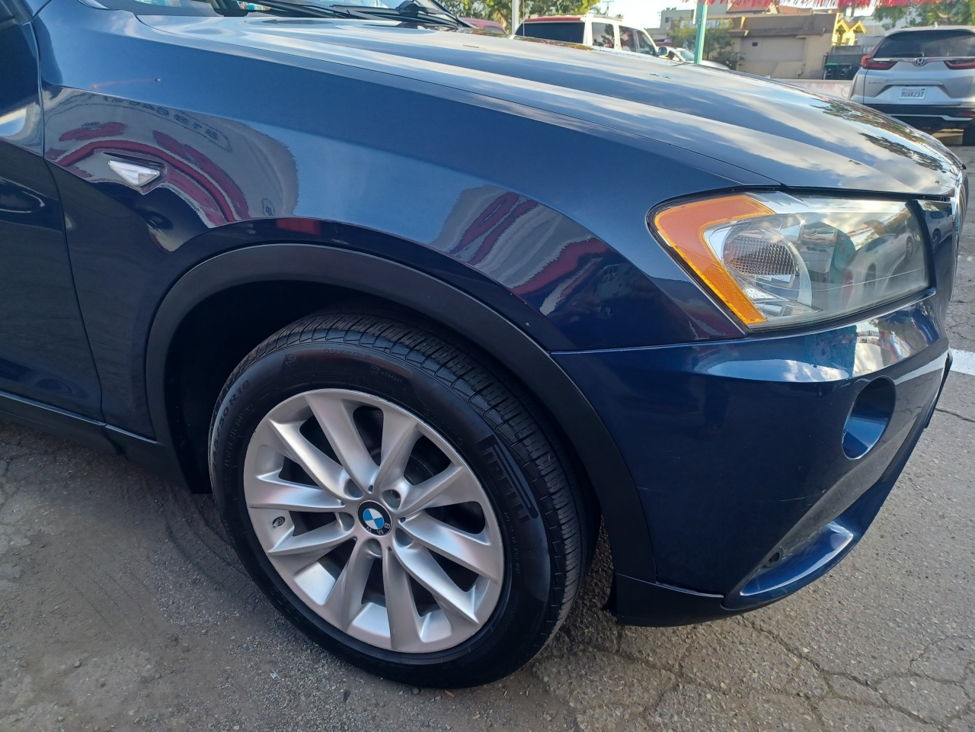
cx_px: 488
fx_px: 704
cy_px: 366
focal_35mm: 25
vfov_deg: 54.9
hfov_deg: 69.4
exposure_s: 1/50
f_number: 1.8
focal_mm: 4.6
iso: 50
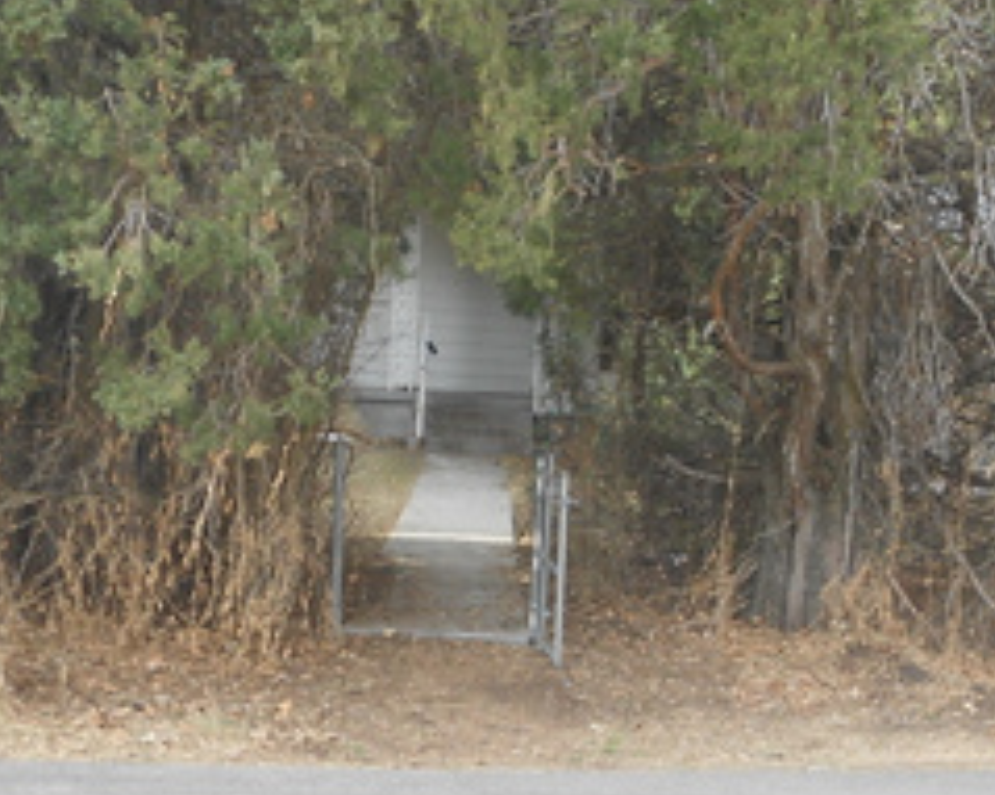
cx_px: 516
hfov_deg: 27.9
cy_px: 491
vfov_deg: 22.4
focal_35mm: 68
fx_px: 2002
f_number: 3.2
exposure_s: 1/80
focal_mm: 4.6
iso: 80
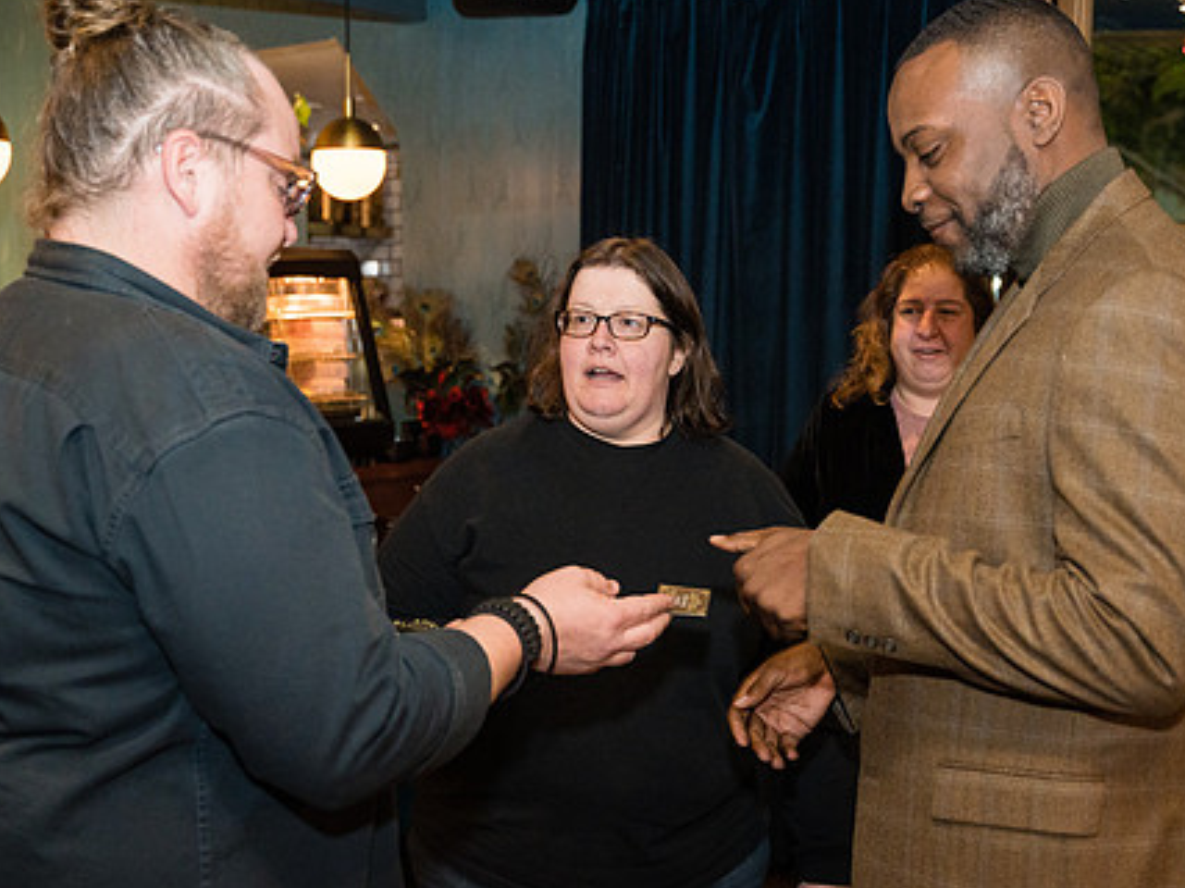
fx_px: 1643
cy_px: 579
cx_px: 583
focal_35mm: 48
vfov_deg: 30.1
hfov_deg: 39.7
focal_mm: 31.9
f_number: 2.8
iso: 3200
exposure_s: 1/125
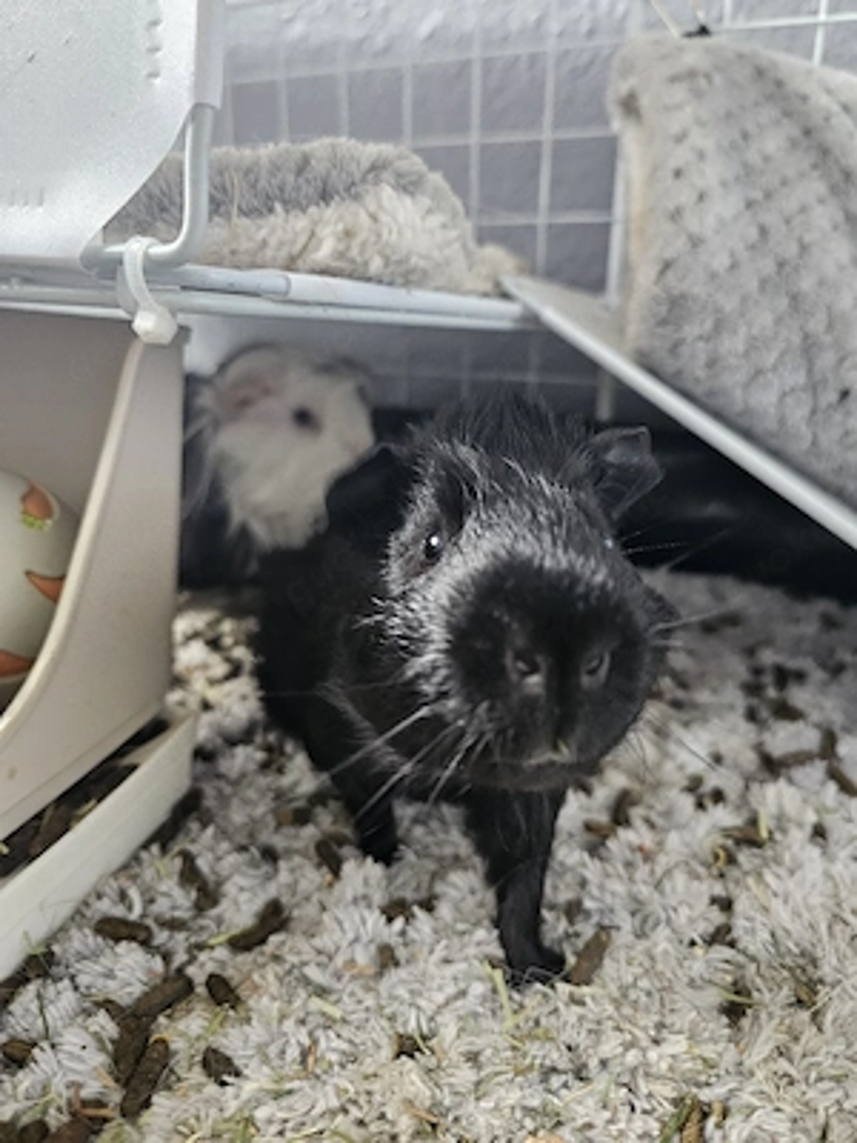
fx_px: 759
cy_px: 572
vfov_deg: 73.9
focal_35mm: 23
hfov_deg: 58.9
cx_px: 428
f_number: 1.7
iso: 640
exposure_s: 1/50.3
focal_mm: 6.3
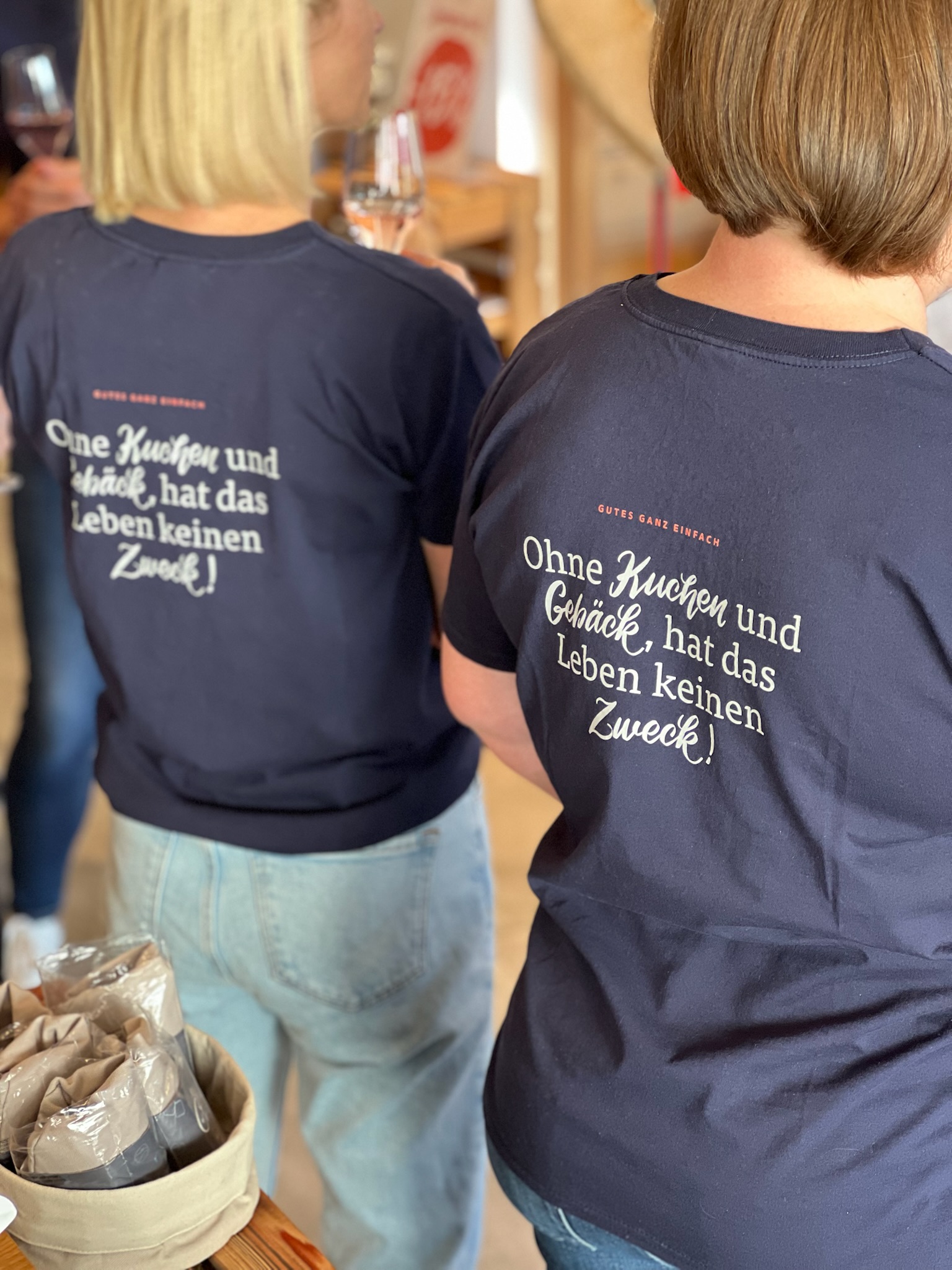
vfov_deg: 25.3
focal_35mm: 77
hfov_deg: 19.1
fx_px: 2824
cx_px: 476
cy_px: 635
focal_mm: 9
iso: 200
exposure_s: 1/33
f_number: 2.8
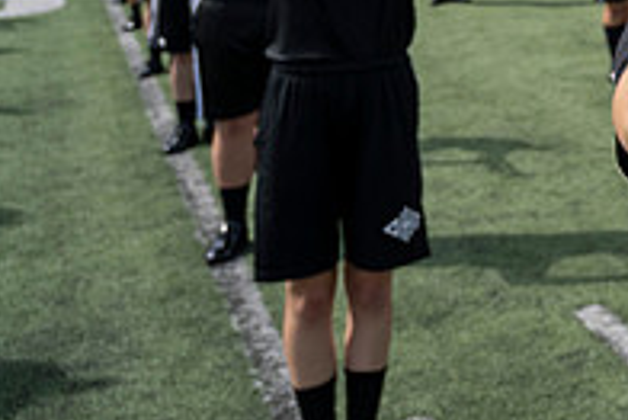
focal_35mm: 71
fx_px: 1239
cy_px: -152
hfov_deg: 23.6
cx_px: 900
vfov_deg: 17.8
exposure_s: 1/1600
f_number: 5
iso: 200
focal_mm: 24
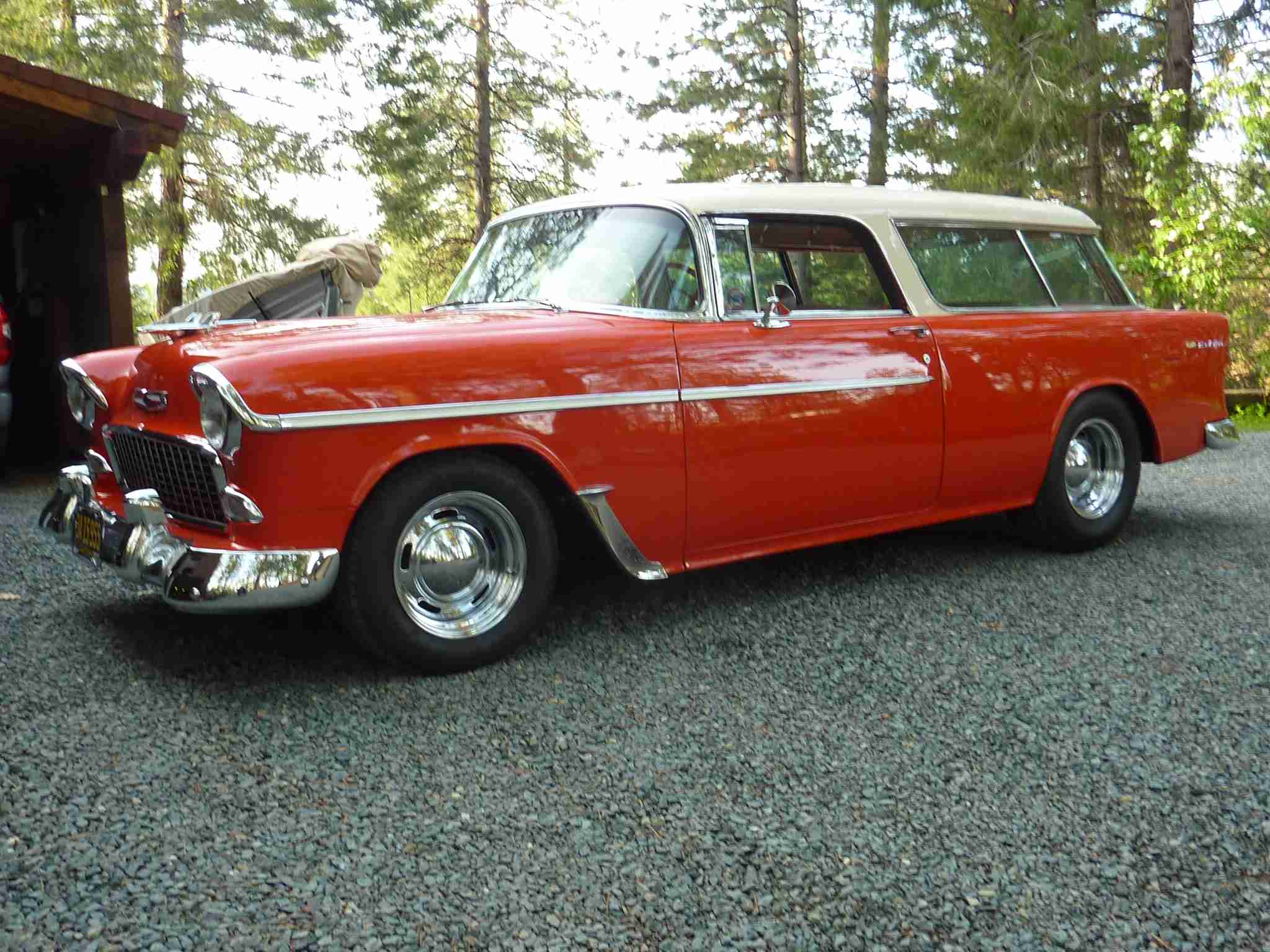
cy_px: 476
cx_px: 635
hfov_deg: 55.4
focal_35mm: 33
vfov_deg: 42.9
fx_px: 1211
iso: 80
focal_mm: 4.1
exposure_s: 1/40
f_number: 3.3
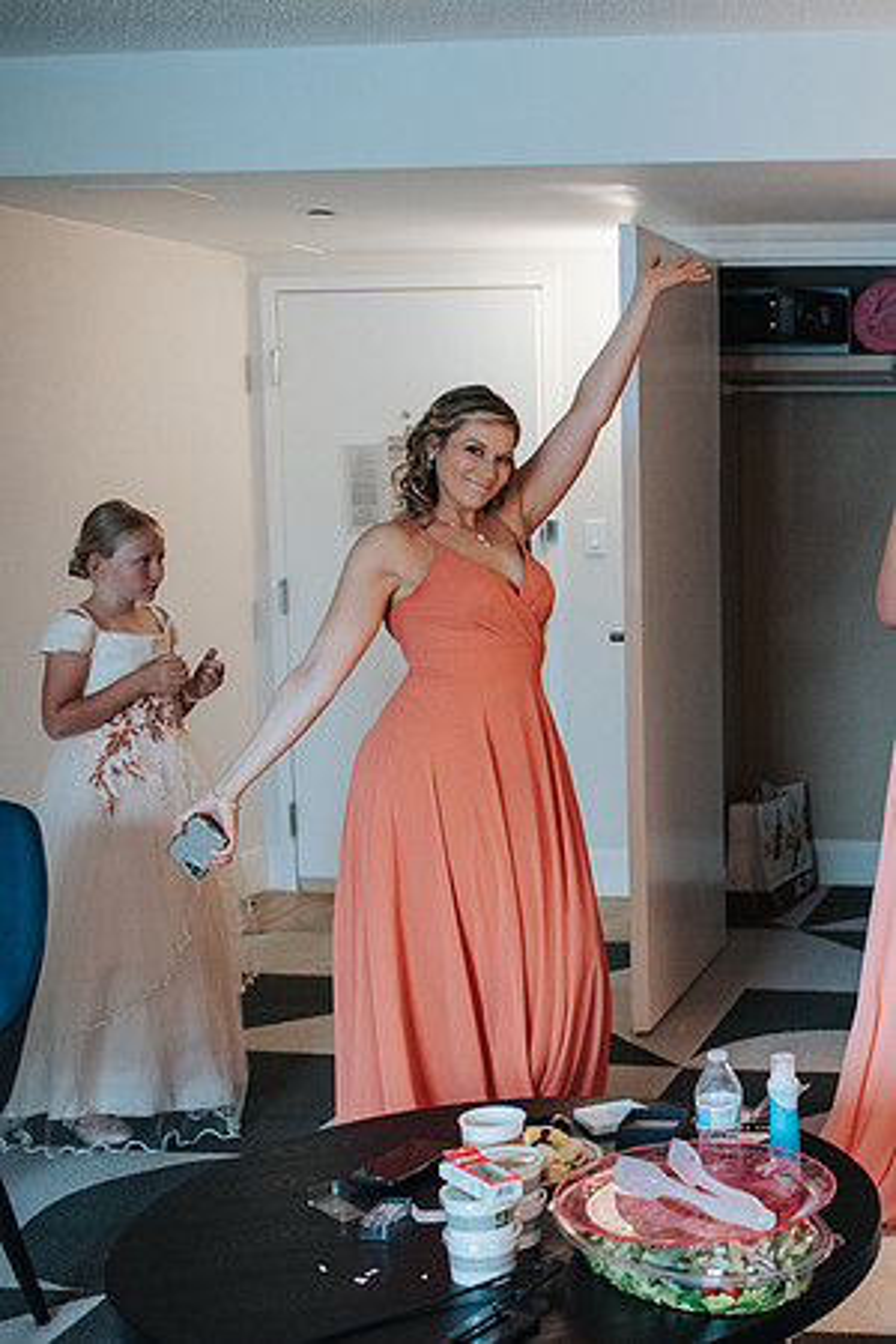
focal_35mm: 52
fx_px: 1958
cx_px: 1005
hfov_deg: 24.0
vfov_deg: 37.9
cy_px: 672
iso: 1000
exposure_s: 1/200
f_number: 3.2
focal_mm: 35
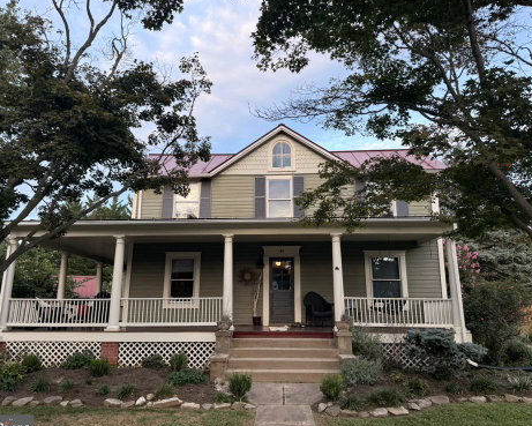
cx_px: 257
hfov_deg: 66.0
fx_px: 409
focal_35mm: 26
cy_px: 217
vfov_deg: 54.9
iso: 125
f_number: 1.78
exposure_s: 1/175
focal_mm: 6.76
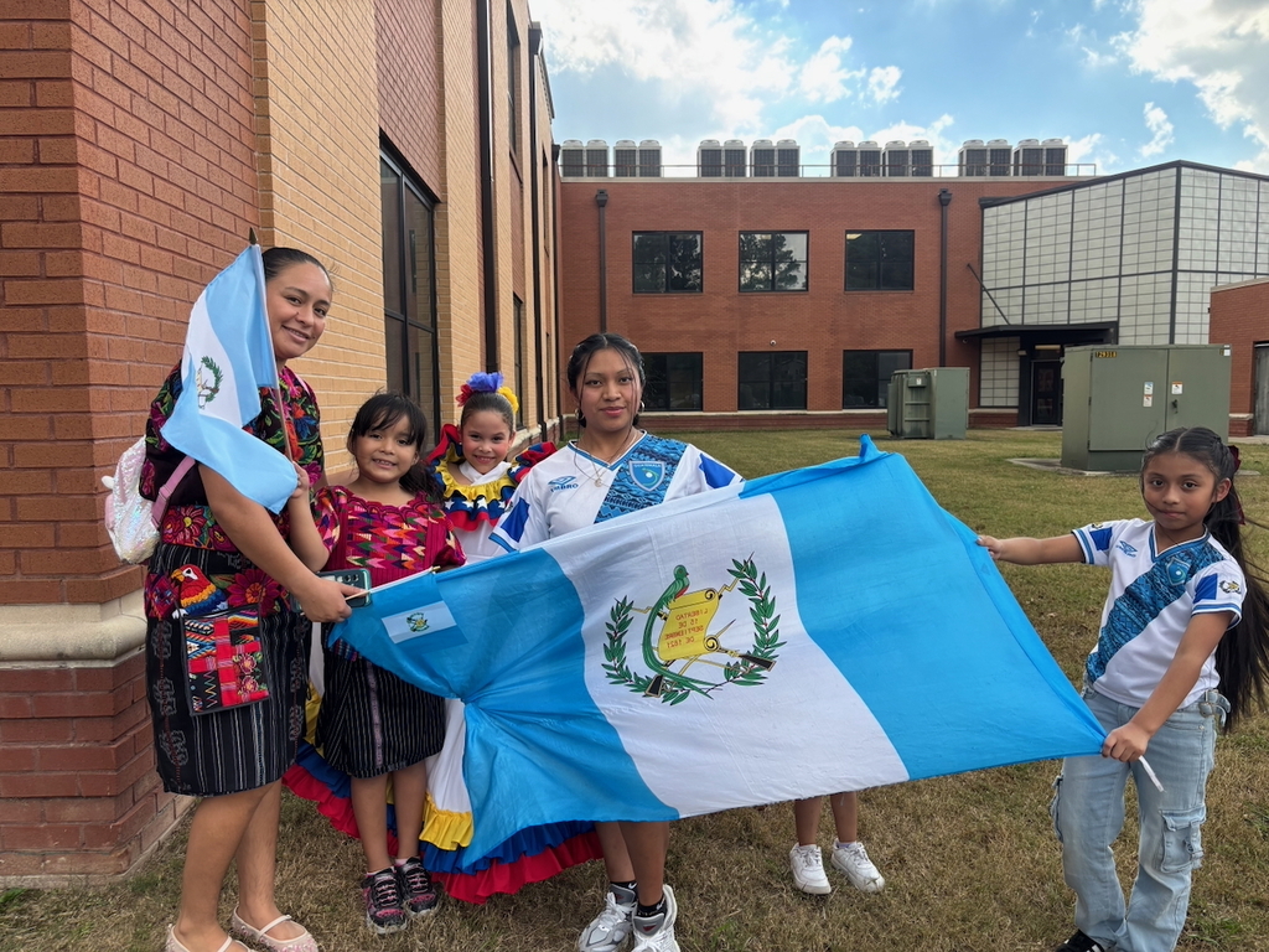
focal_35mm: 26
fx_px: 953
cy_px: 476
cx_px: 634
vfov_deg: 53.1
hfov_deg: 67.3
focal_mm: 5.96
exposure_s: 1/591
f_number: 1.6
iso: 50
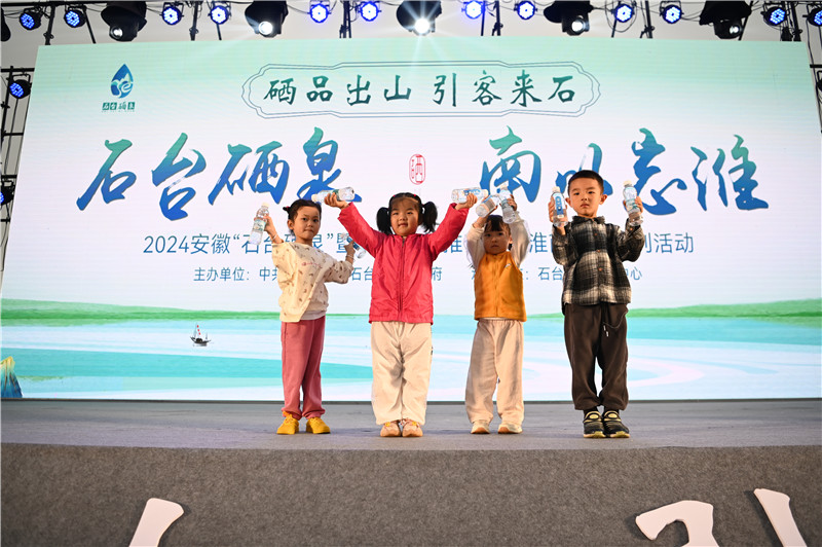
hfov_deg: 69.4
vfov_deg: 49.5
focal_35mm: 26
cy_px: 274
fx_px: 593
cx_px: 411
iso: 320
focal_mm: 26
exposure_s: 1/640
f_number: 3.2
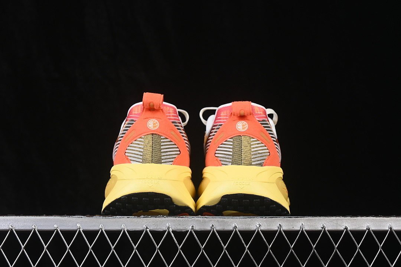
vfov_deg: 18.2
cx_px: 200
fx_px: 835
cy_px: 134
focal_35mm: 75
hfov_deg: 27.0
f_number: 8
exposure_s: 1/80
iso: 160
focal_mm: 50
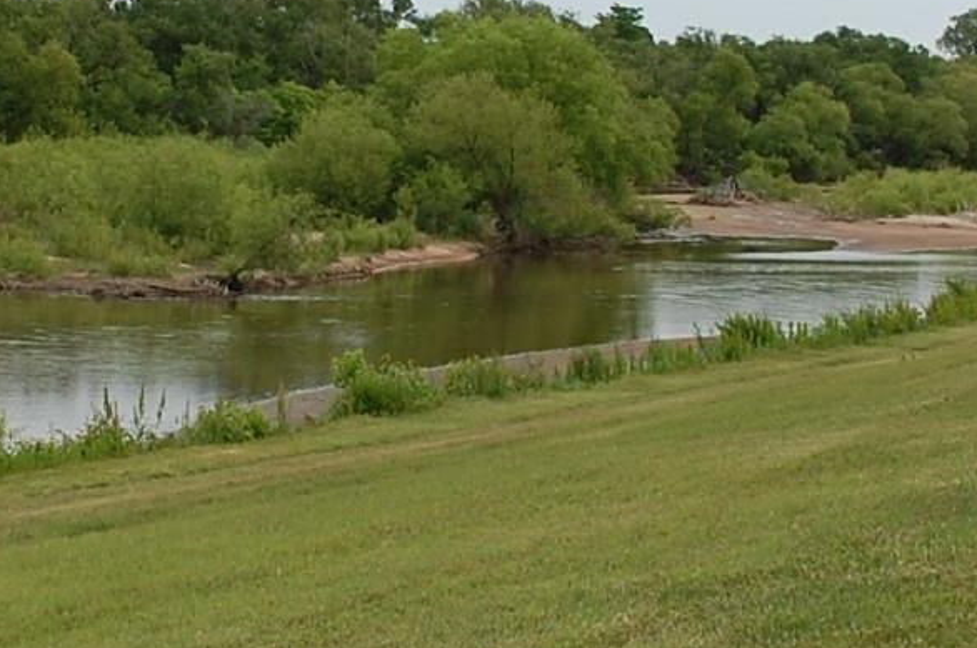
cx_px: 382
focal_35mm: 127
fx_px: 3442
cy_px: 75
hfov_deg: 16.1
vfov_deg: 10.7
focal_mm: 22
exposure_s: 1/250
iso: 200
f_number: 8
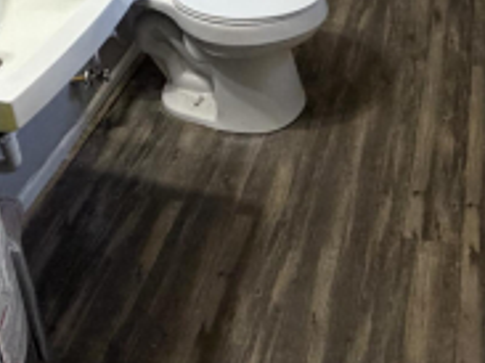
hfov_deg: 36.9
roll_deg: +3.5
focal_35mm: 51
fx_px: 714
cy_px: -212
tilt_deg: -17.5
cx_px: 343
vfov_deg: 22.3
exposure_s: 1/60
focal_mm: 2.22
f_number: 2.2
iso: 320
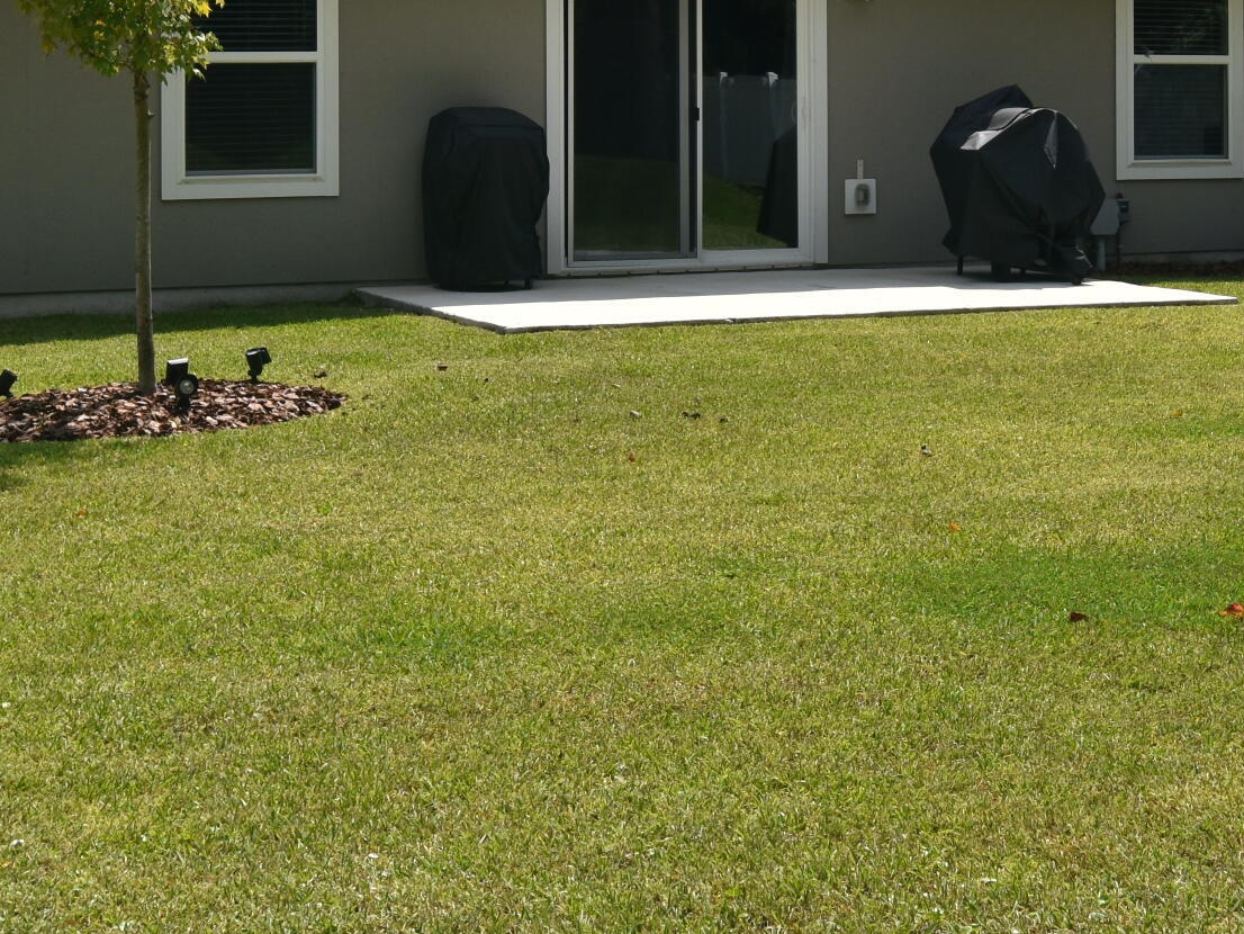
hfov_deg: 26.0
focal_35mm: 74
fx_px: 2671
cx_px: 859
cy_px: 63
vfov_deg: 19.4
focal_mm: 19
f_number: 8
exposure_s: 1/500
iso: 140
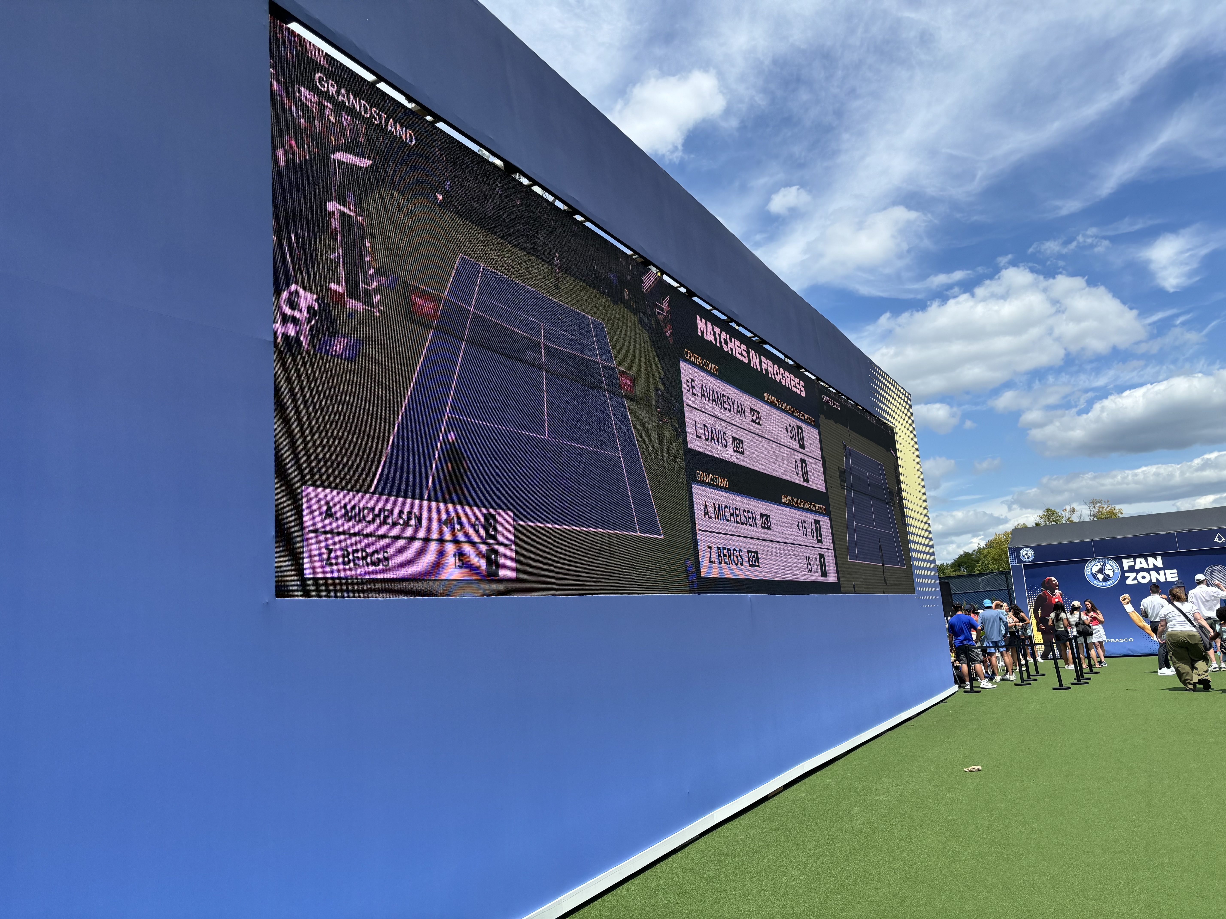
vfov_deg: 53.1
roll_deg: +4.8
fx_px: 921
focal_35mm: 26
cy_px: 460
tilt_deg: +11.1
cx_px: 613
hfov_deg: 67.3
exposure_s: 1/3106
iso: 50
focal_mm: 5.96
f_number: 1.6
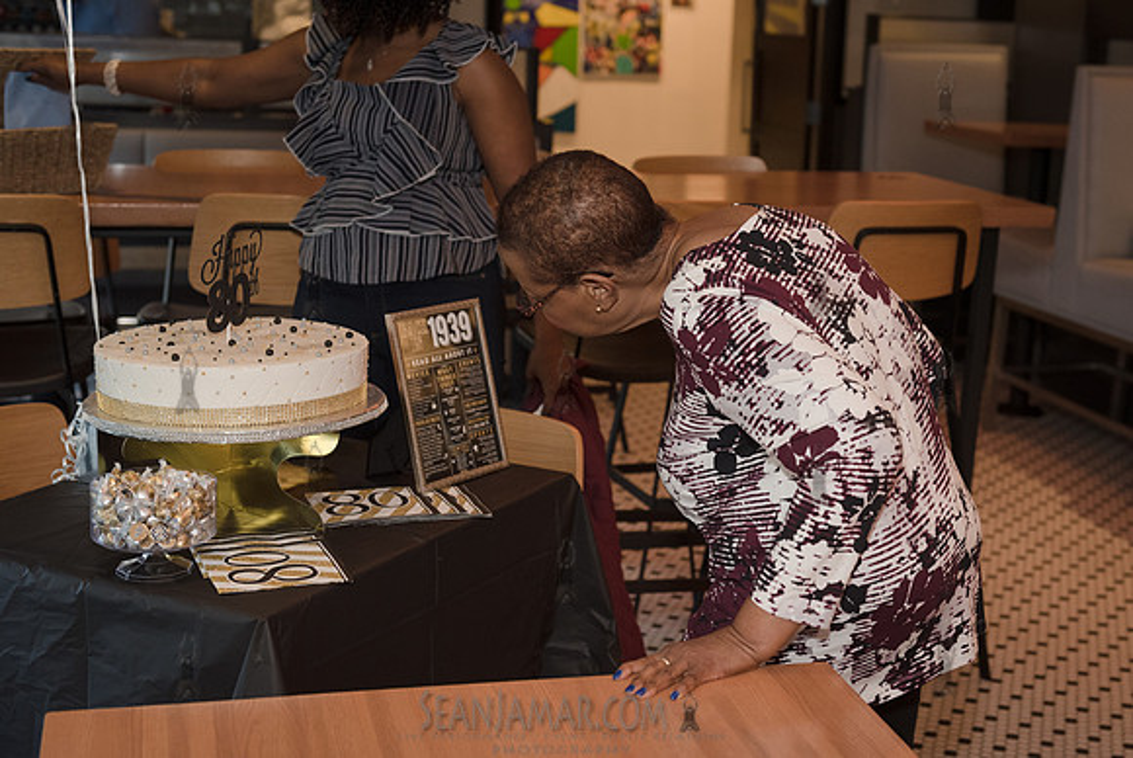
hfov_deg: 35.8
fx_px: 1747
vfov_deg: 24.4
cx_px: 655
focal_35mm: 55
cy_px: 320
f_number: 4
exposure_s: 1/320
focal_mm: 48
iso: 1250
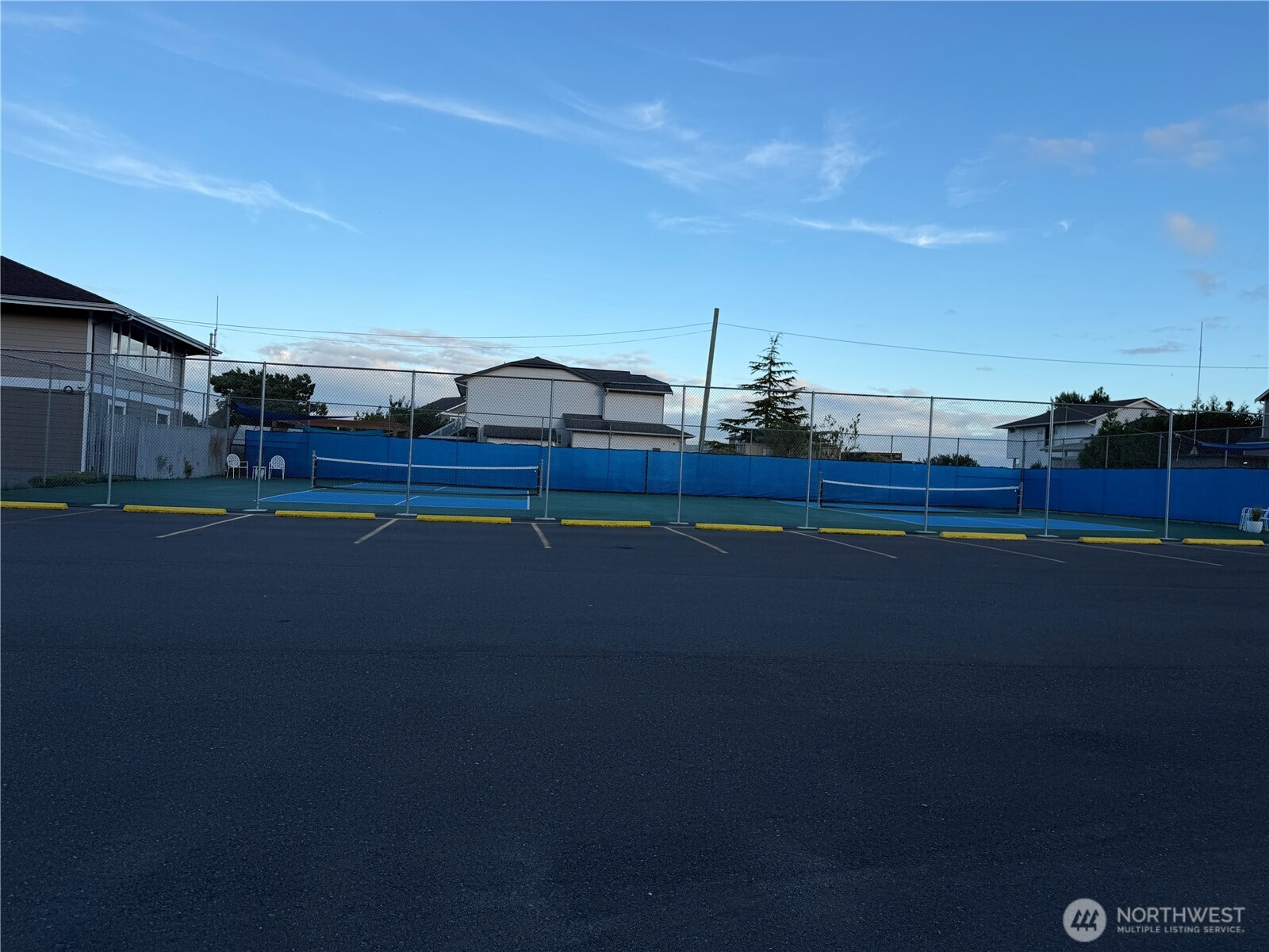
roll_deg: -2.9
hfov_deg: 71.6
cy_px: 476
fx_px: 880
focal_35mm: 24
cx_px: 634
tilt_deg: -0.7
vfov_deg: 56.8
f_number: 1.78
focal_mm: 6.76
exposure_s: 1/1855
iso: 80
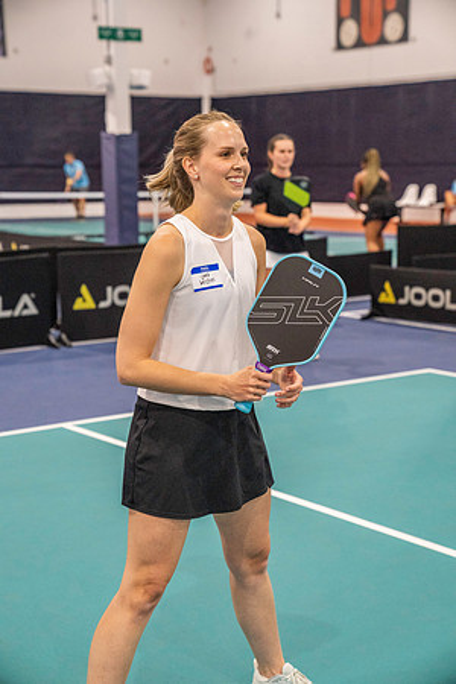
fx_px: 1330
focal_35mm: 70
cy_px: 342
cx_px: 228
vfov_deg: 28.8
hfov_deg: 19.5
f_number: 4
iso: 6400
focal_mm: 70
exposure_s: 1/640
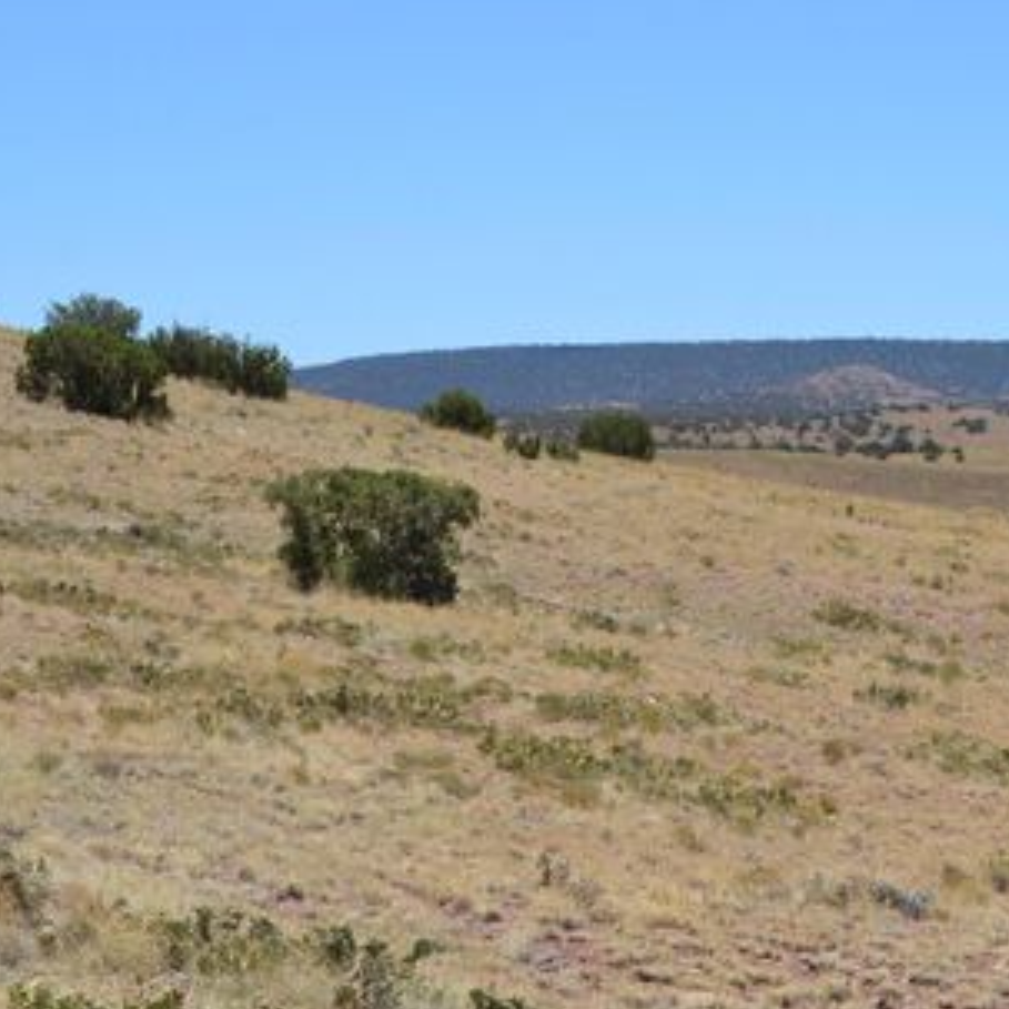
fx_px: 3123
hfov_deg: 18.3
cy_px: 475
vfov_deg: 18.4
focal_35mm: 95
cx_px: 546
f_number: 8
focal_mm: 45
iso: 100
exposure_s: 1/250
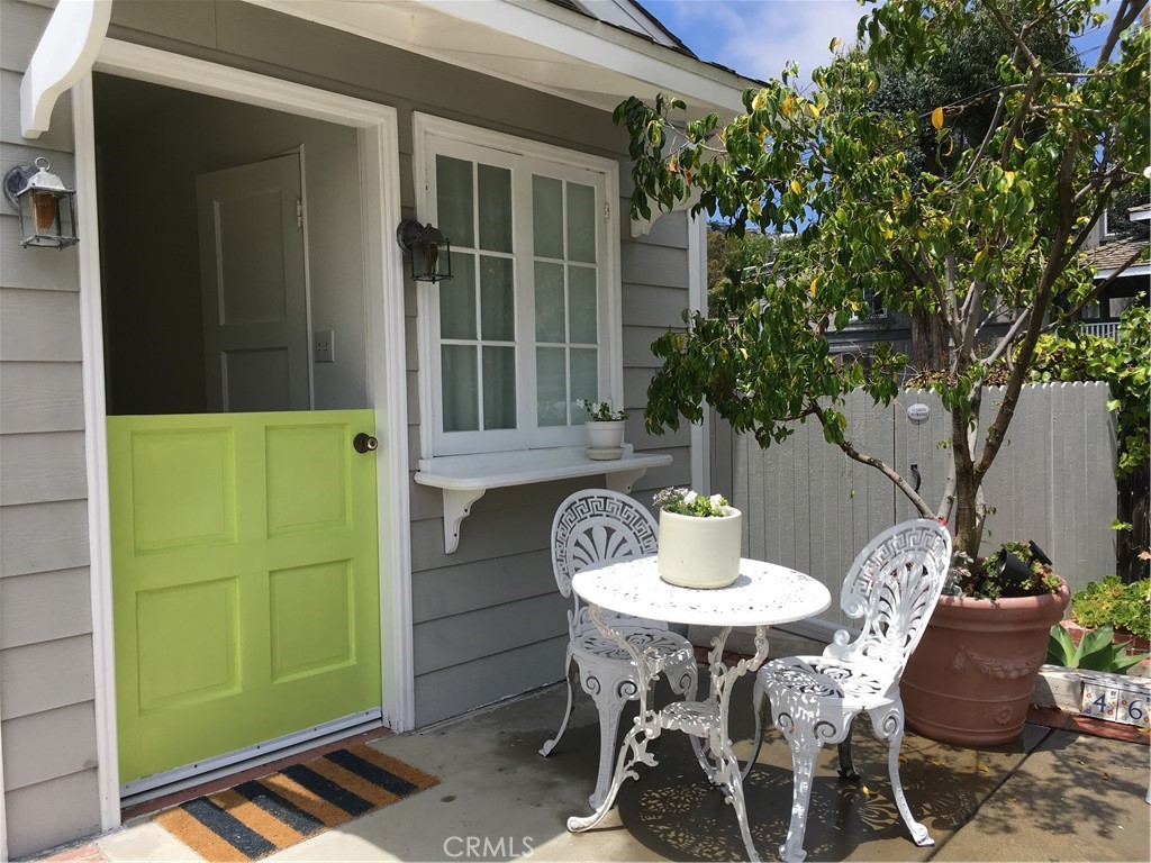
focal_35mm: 29
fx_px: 964
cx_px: 576
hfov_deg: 61.7
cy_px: 432
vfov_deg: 48.2
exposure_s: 1/1479
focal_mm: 4.15
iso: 25
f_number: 2.2
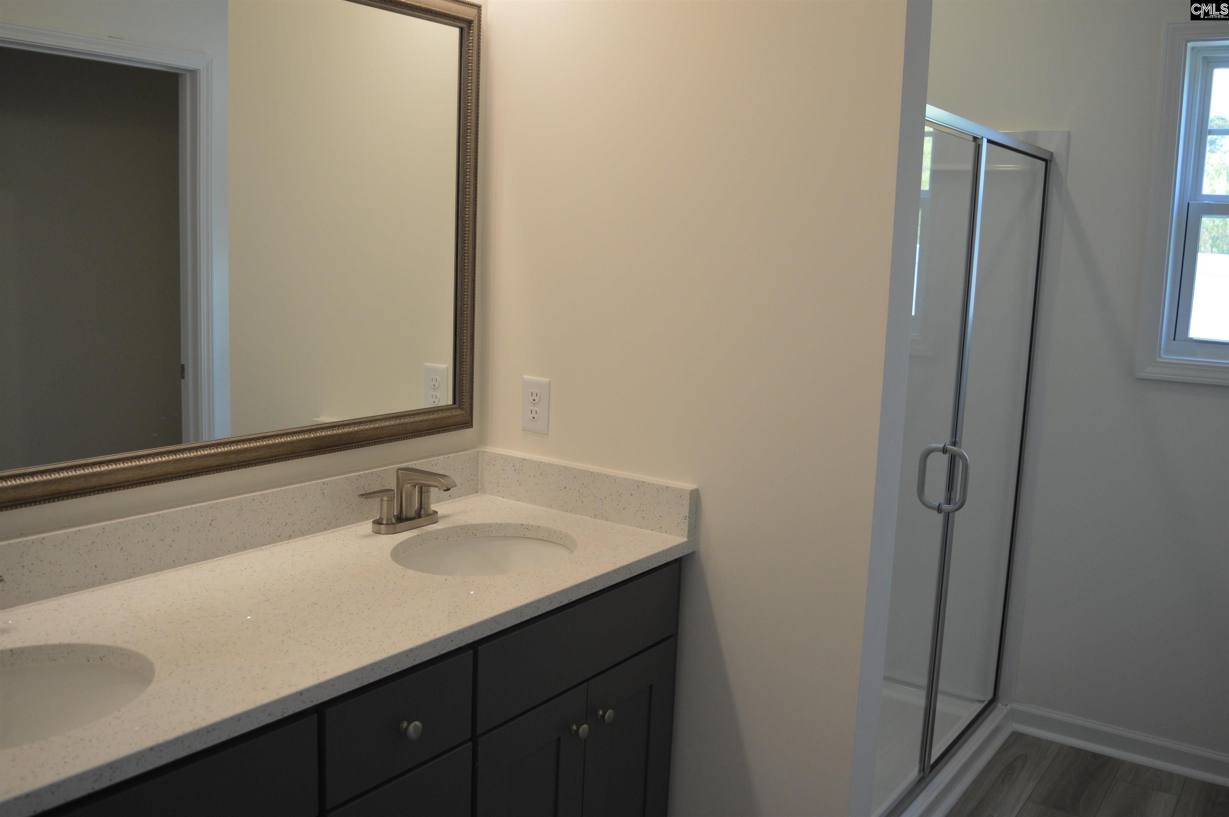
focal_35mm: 32
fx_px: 1074
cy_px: 408
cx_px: 614
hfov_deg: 59.5
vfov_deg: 41.6
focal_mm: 21
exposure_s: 1/60
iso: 640
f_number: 3.8
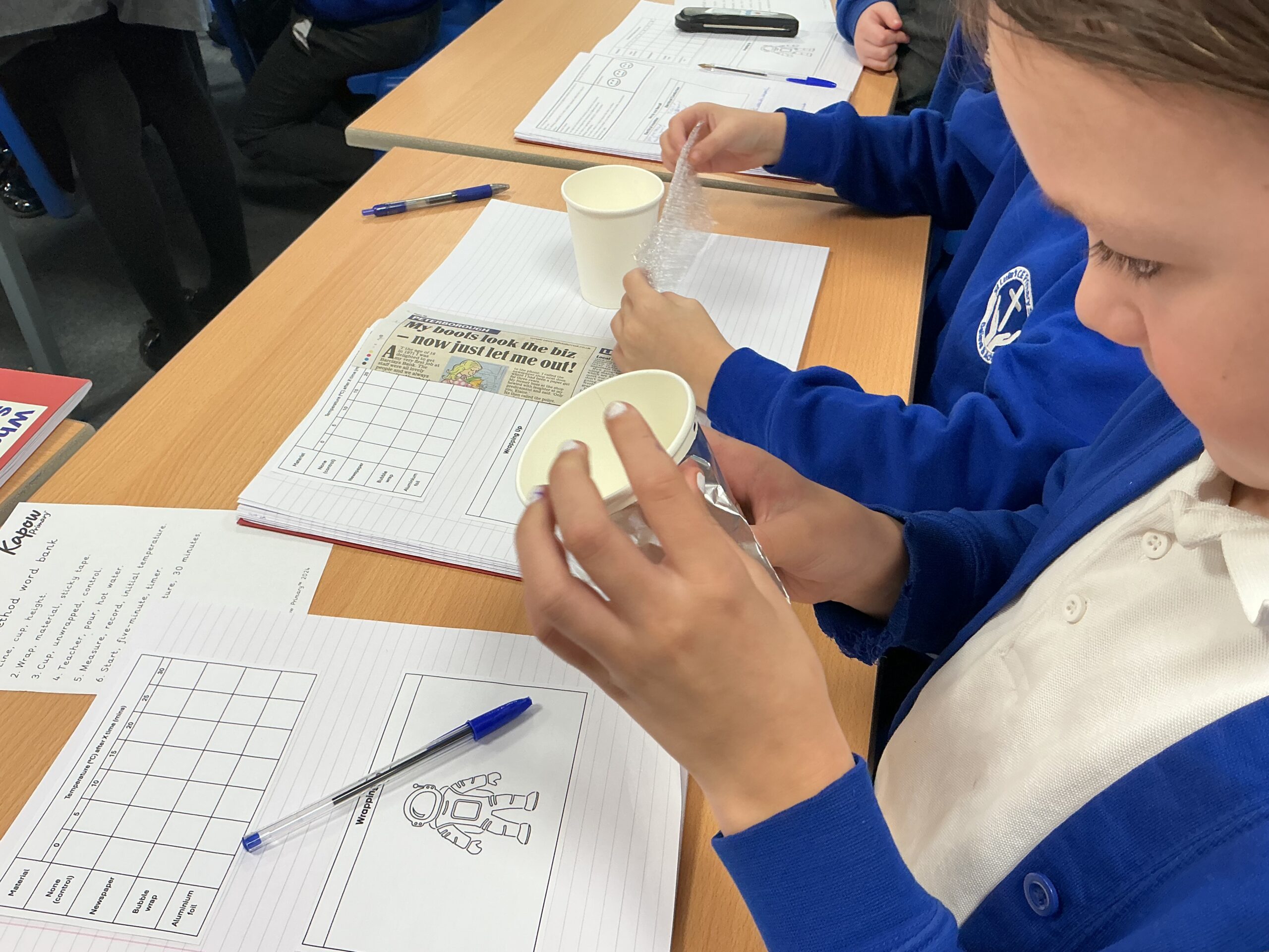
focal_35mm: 29
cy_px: 476
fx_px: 1063
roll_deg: -0.7
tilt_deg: -41.2
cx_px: 634
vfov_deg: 48.2
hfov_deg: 61.7
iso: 64
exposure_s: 1/50
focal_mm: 3
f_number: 1.8
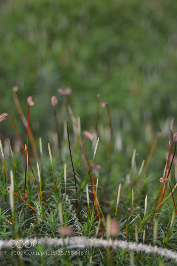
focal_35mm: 82
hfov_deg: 16.5
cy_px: 133
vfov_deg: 24.6
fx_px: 609
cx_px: 88
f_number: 5.6
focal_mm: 55
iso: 560
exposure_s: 1/60
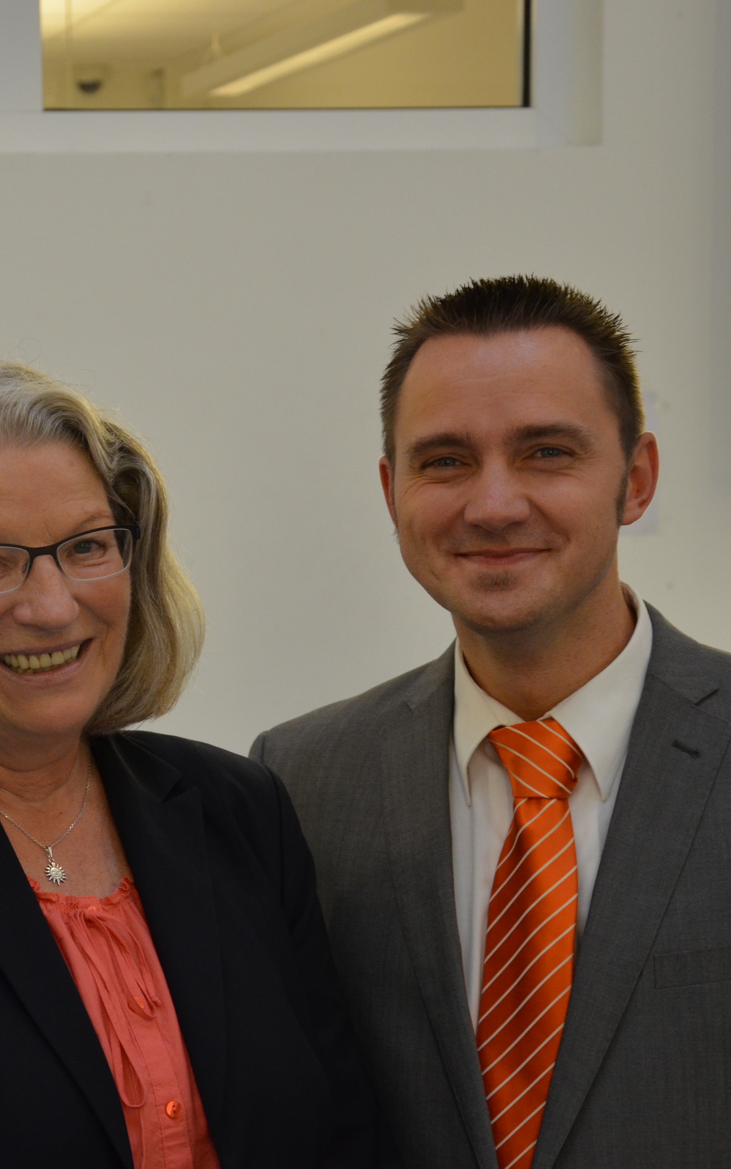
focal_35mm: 93
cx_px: -12
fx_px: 2965
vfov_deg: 22.3
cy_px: 584
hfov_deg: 13.8
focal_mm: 40
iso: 800
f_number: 5
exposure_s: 1/100
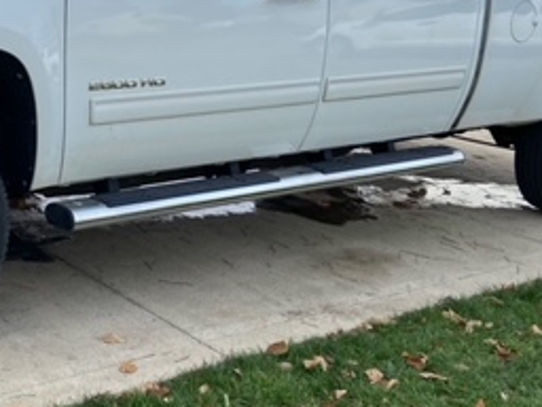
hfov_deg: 28.6
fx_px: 1018
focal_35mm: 65
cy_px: 108
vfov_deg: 22.4
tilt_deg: -11.0
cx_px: 53
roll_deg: -3.7
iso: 32
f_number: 1.8
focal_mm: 4.25
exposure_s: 1/1362
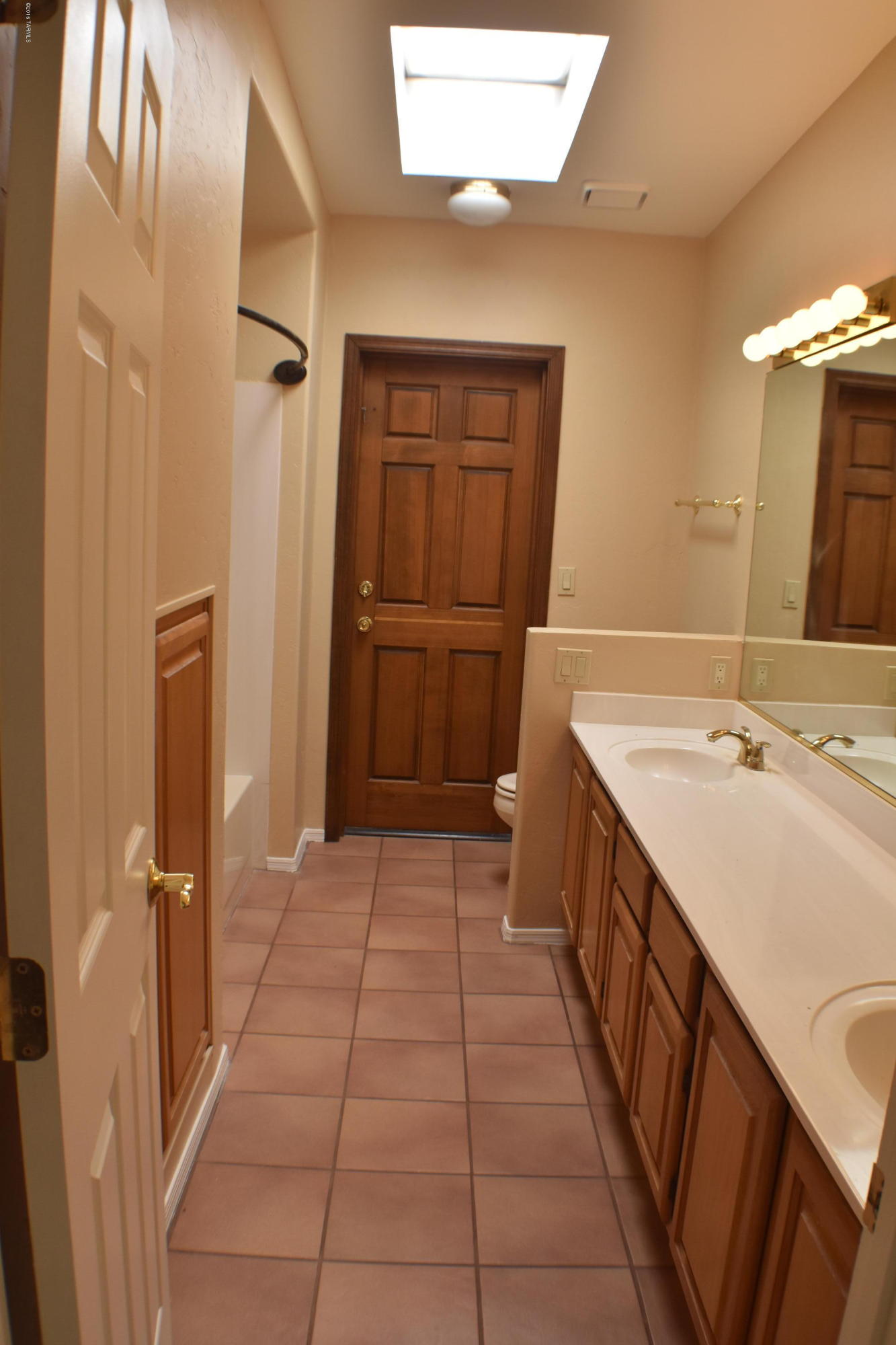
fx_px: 1400
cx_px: 448
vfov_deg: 51.3
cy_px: 672
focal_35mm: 38
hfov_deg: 35.5
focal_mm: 25
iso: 400
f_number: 5.6
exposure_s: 1/125
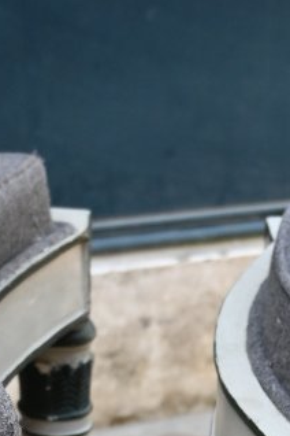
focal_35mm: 133
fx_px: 1606
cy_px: 797
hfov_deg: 10.3
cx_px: 269
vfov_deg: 13.7
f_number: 4
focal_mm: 23.5
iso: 360
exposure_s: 1/250
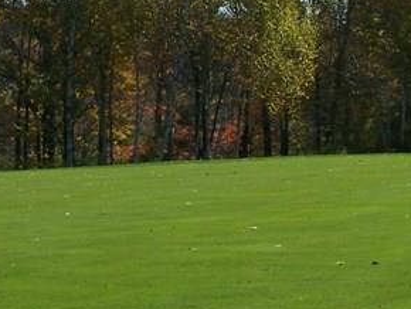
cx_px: 143
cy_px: -82
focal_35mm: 134
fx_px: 1592
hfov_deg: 14.7
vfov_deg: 10.8
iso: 80
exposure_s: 1/640
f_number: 4
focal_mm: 6.3
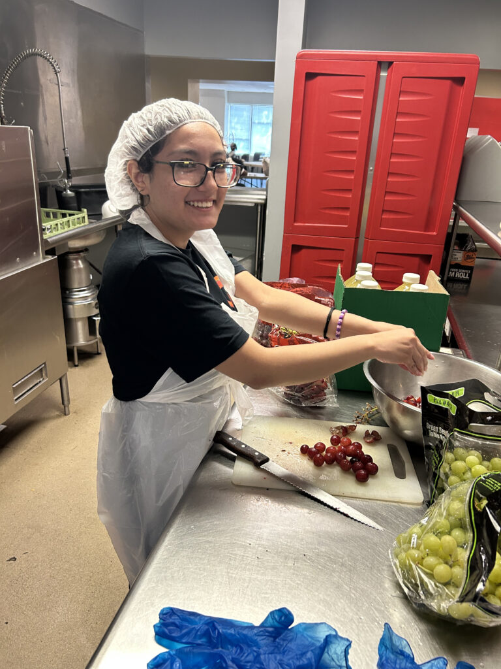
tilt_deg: -21.4
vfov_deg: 67.3
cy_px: 334
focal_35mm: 26
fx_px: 502
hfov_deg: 53.1
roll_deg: -3.6
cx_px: 250
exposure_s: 1/53
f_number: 1.5
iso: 200
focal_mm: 5.7
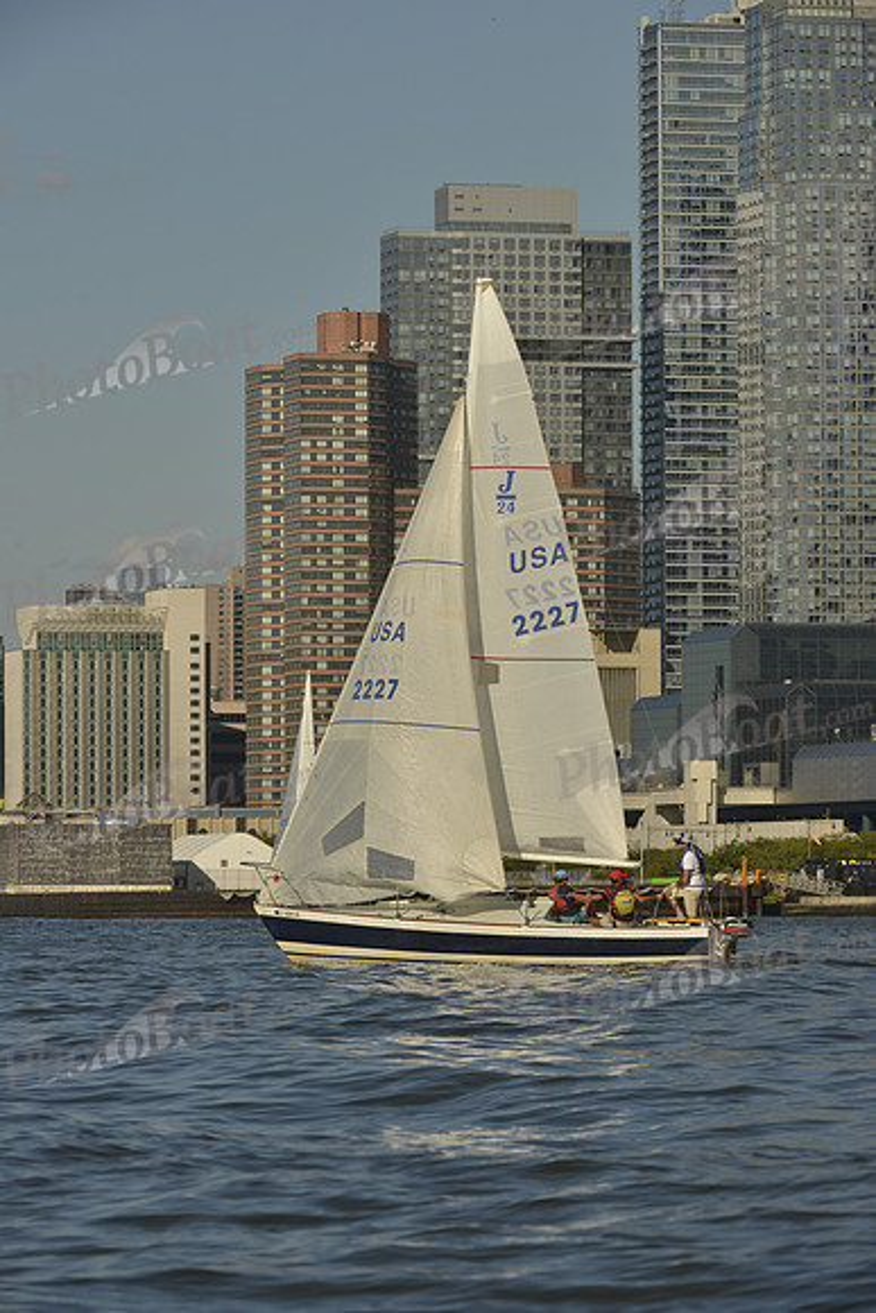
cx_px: 438
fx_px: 7295
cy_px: 656
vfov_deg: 10.3
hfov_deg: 6.9
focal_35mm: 200
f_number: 10
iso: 200
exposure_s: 1/1000
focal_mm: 200
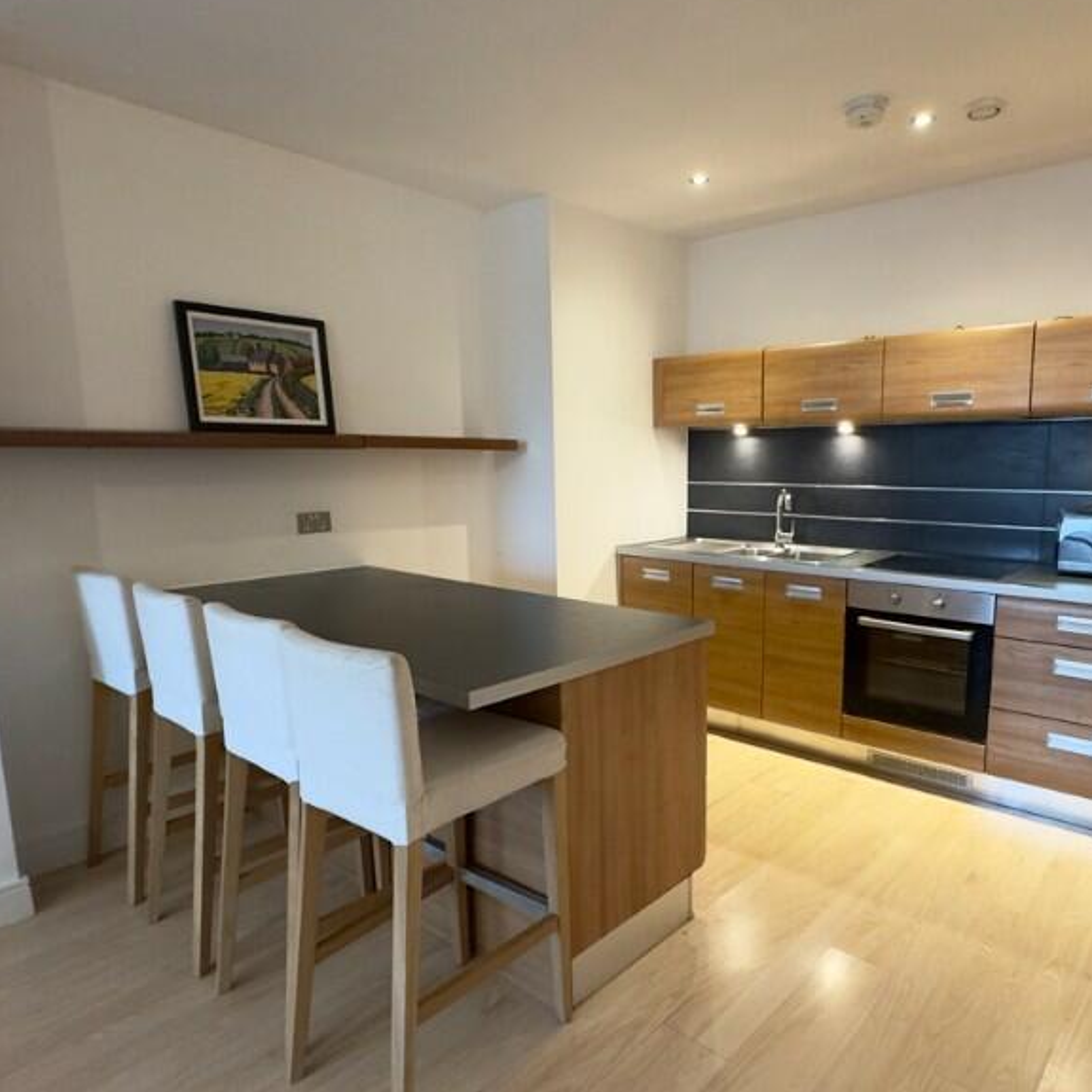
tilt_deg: -8.9
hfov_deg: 69.0
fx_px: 785
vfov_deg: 69.6
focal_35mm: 22
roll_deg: +0.3
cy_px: 578
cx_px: 648
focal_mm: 2.22
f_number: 2.2
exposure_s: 1/50
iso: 400
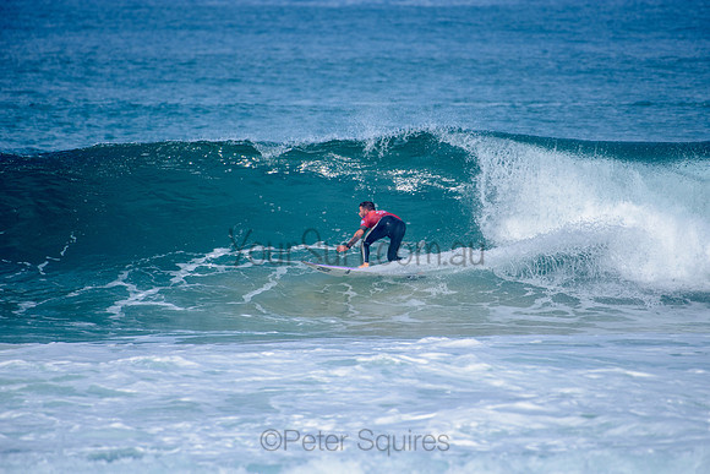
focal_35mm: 546
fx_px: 10771
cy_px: 224
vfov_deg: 2.5
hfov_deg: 3.8
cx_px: 374
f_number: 5.6
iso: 180
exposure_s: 1/2000
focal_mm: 500
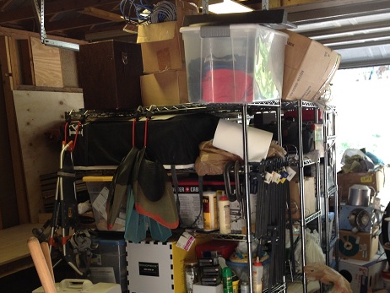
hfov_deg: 36.1
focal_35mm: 53
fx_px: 597
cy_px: 202
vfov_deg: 27.3
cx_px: 219
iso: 64
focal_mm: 4.28
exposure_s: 1/30
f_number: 2.4
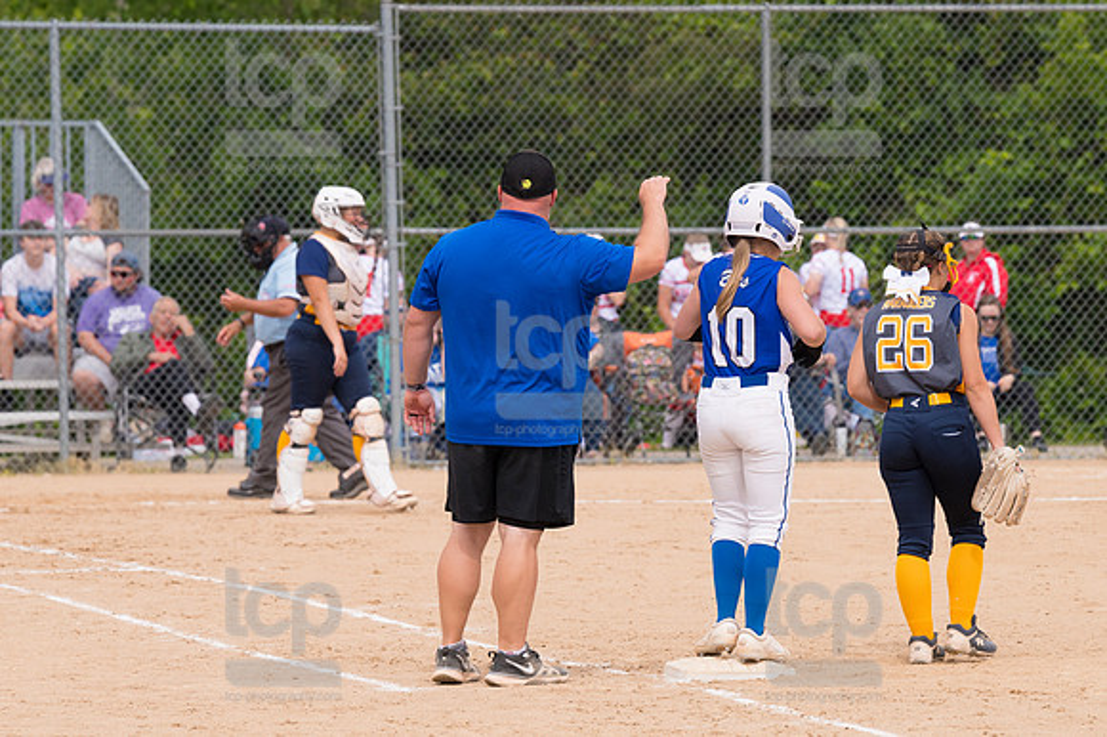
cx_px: 554
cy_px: 368
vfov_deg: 5.0
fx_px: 8513
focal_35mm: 277
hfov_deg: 7.4
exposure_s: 1/1600
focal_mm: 185
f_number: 5.6
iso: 320
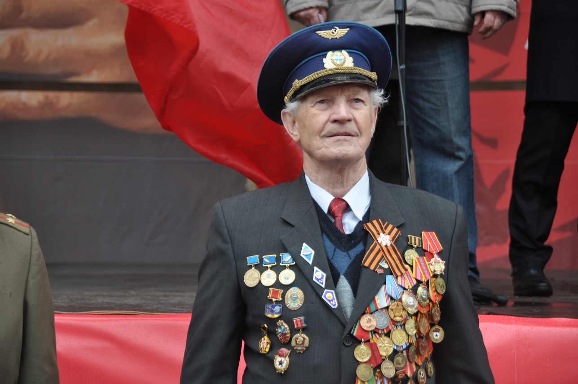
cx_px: 289
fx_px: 2526
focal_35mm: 158
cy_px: 192
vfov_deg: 8.7
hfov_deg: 13.1
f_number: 5.6
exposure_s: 1/125
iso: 200
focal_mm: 105
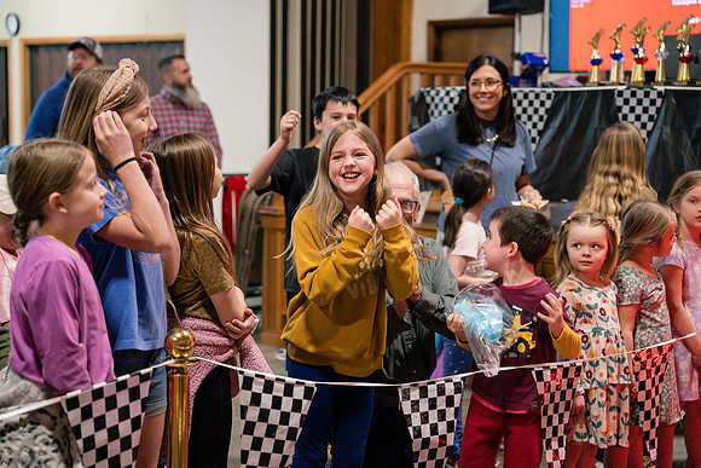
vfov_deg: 19.5
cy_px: 234
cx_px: 350
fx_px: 1363
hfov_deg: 28.8
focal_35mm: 70
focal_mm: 70
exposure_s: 1/320
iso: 2500
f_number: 2.8
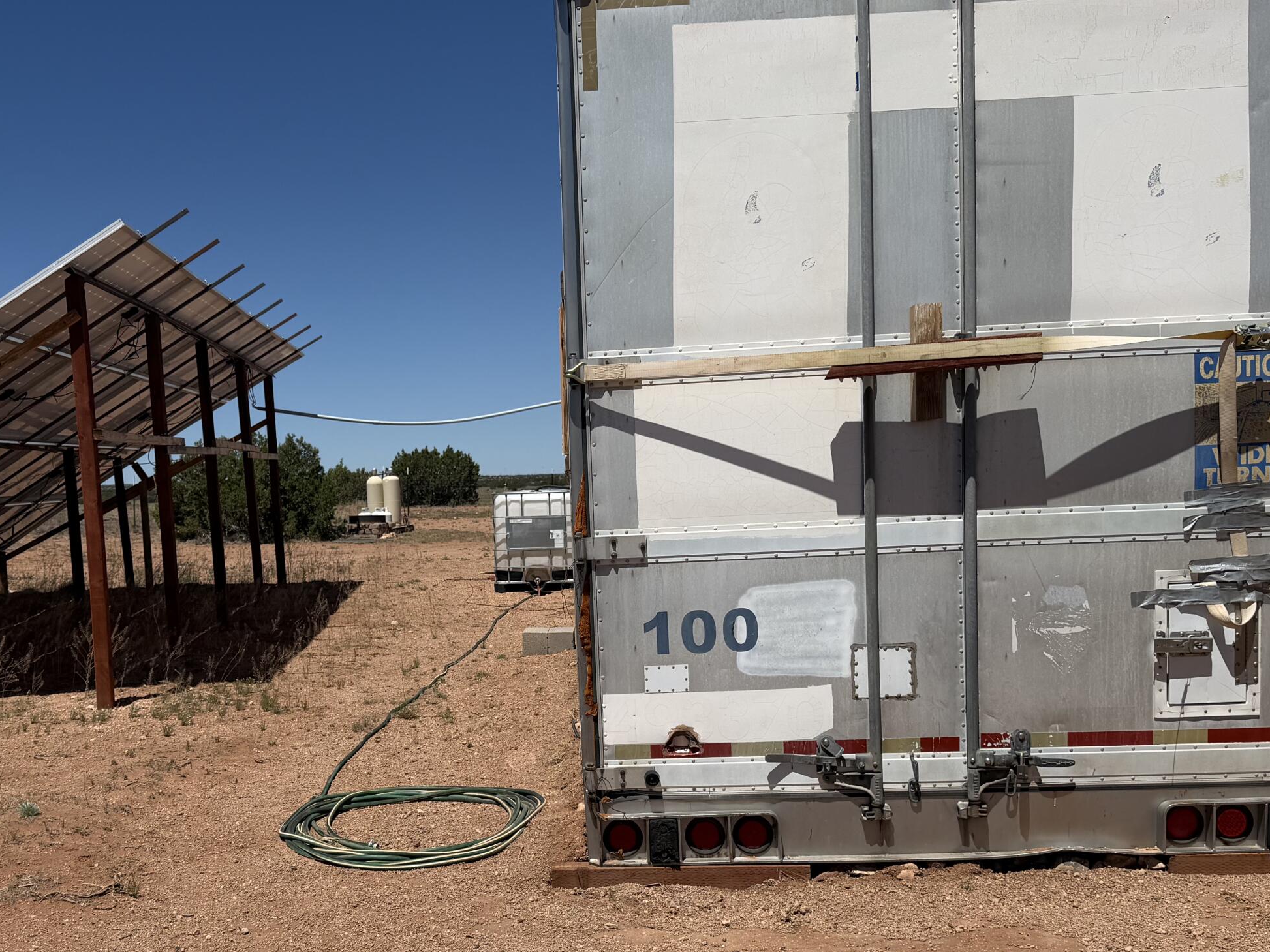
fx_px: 1357
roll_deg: +1.6
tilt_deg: -4.6
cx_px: 528
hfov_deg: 49.9
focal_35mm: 37
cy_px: 608
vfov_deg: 38.4
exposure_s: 1/9091
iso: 80
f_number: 1.78
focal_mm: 6.76
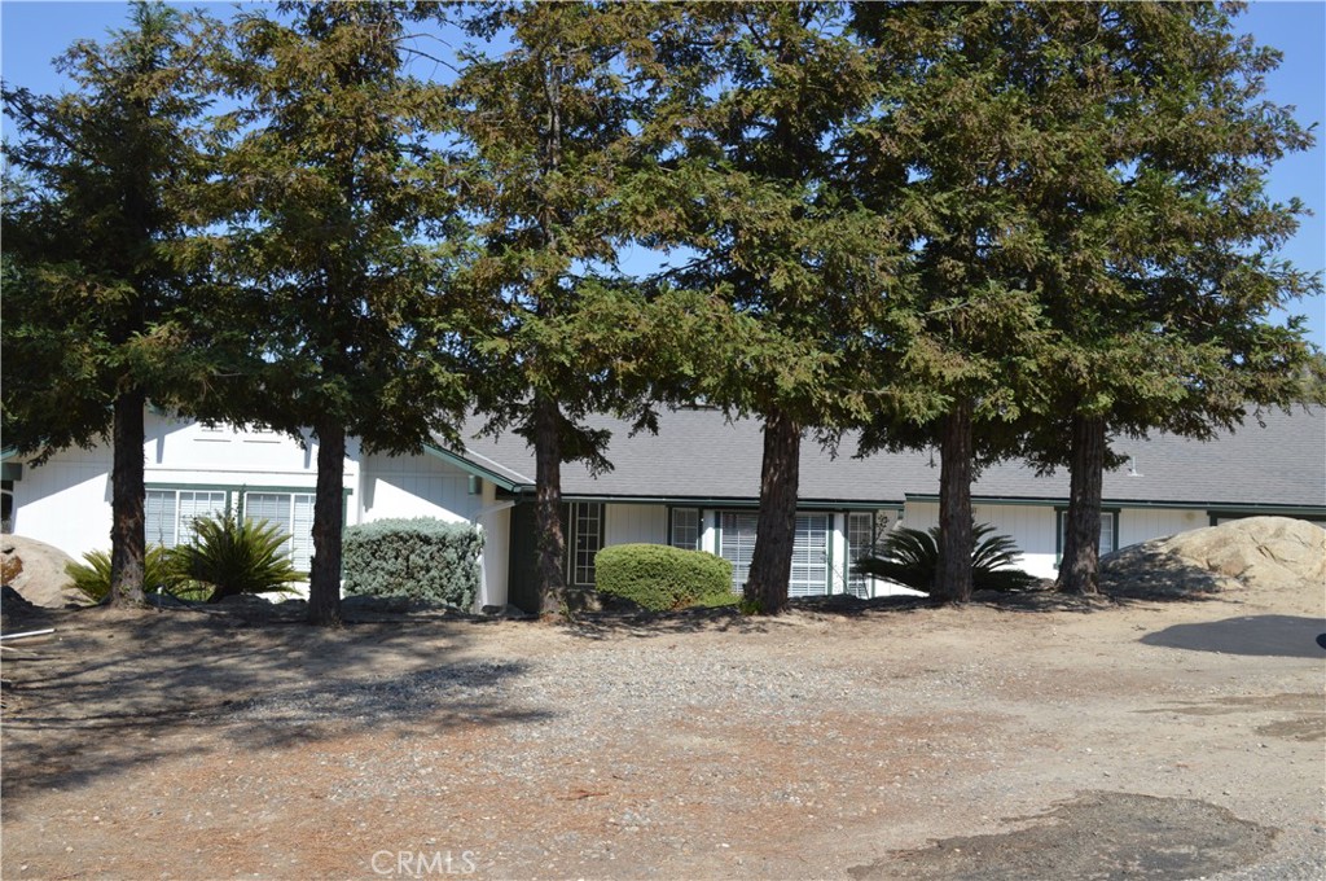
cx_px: 663
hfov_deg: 49.6
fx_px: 1435
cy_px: 440
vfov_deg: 34.1
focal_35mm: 39
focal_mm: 26
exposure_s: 1/250
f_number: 8
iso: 100
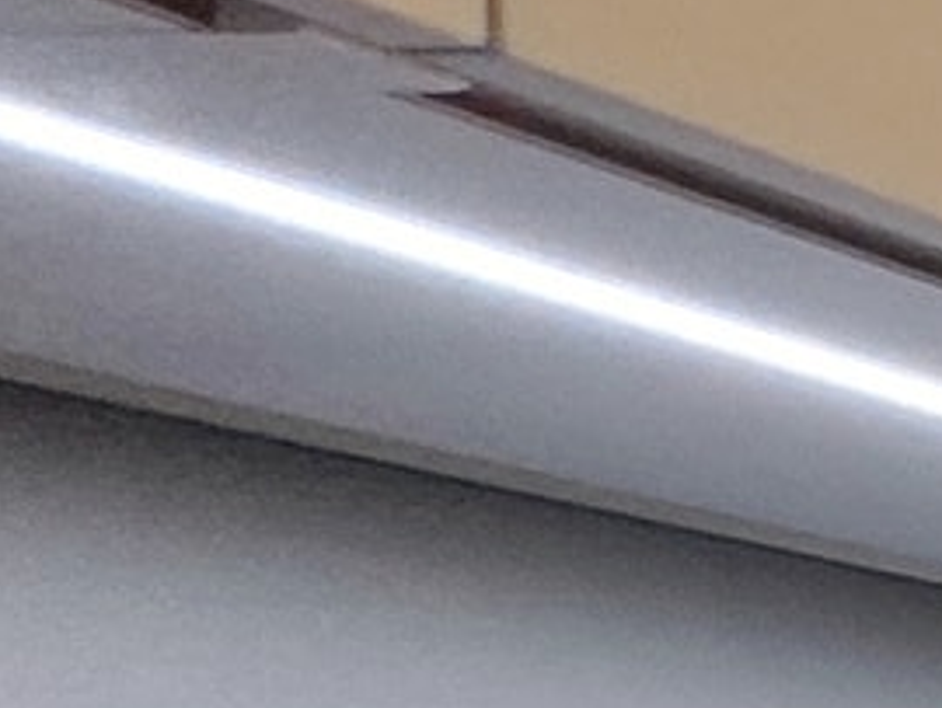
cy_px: 1116
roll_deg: -0.3
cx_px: 3280
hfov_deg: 9.6
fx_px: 2887
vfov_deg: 13.1
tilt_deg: +0.5
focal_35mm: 106
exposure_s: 1/100
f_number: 2.2
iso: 250
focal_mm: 2.22
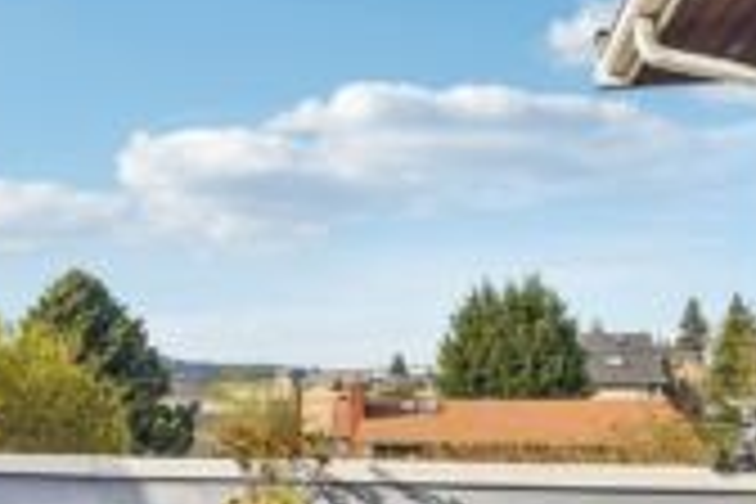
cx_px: 256
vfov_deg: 34.2
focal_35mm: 38
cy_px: 389
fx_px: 798
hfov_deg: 49.9
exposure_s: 1/1600
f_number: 8
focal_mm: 16
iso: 1600
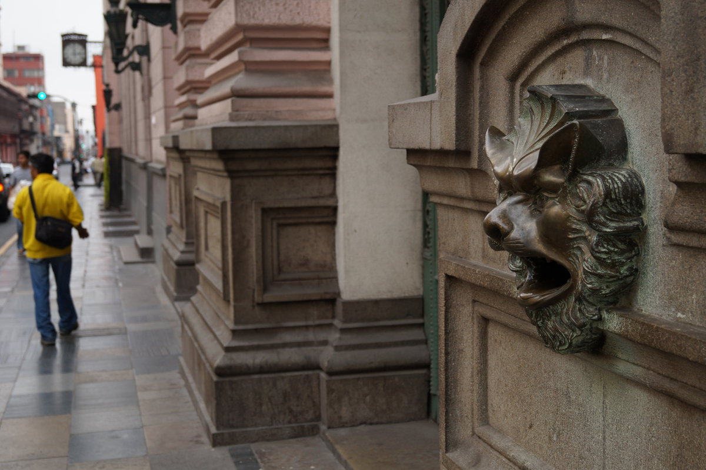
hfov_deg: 37.9
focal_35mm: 52
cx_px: 353
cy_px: 235
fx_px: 1029
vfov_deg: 25.7
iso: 160
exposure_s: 1/160
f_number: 4.5
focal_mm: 35
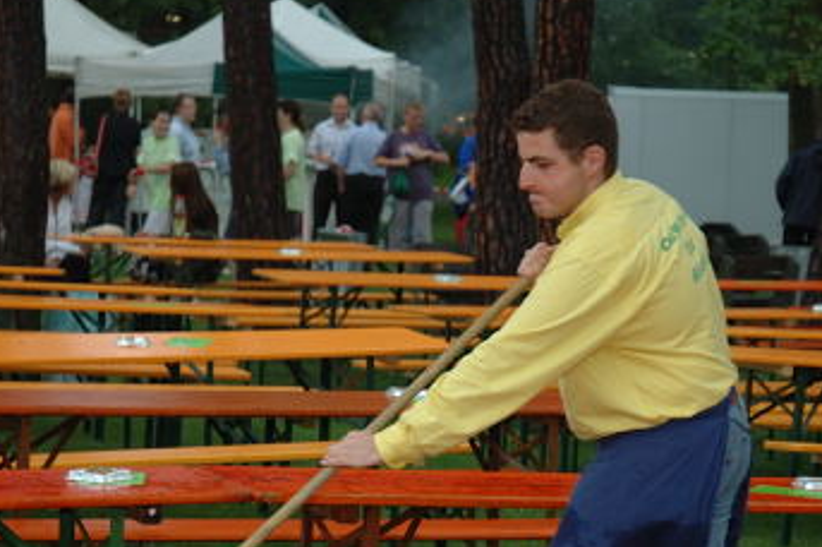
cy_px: 375
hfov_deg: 14.9
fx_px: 3148
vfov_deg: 9.9
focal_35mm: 138
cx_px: 467
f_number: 4.5
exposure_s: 1/60
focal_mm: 56
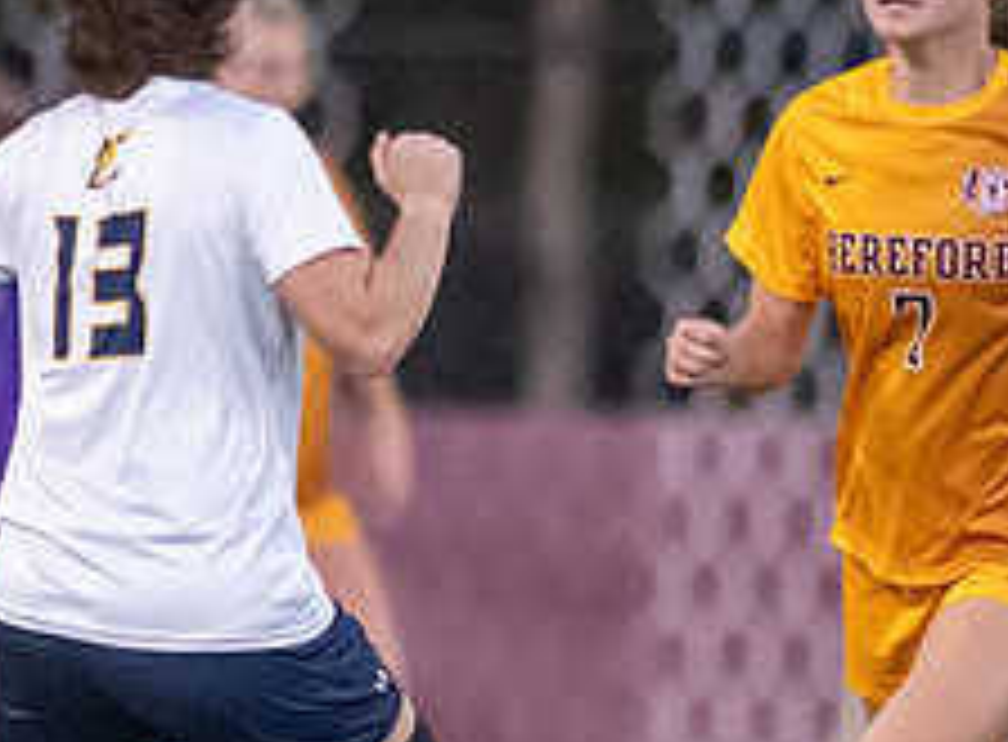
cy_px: 722
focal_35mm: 2021
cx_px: 1022
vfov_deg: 0.7
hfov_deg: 1.0
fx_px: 58474
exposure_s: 1/1000
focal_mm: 300
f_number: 2.8
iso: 8000
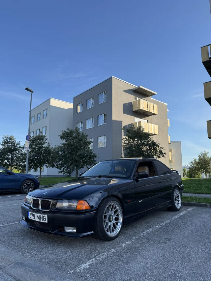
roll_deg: -1.1
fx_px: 195
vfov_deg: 71.6
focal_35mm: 24
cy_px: 140
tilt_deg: +9.4
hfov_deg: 56.8
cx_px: 106
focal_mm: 6.76
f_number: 1.78
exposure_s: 1/1493
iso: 100
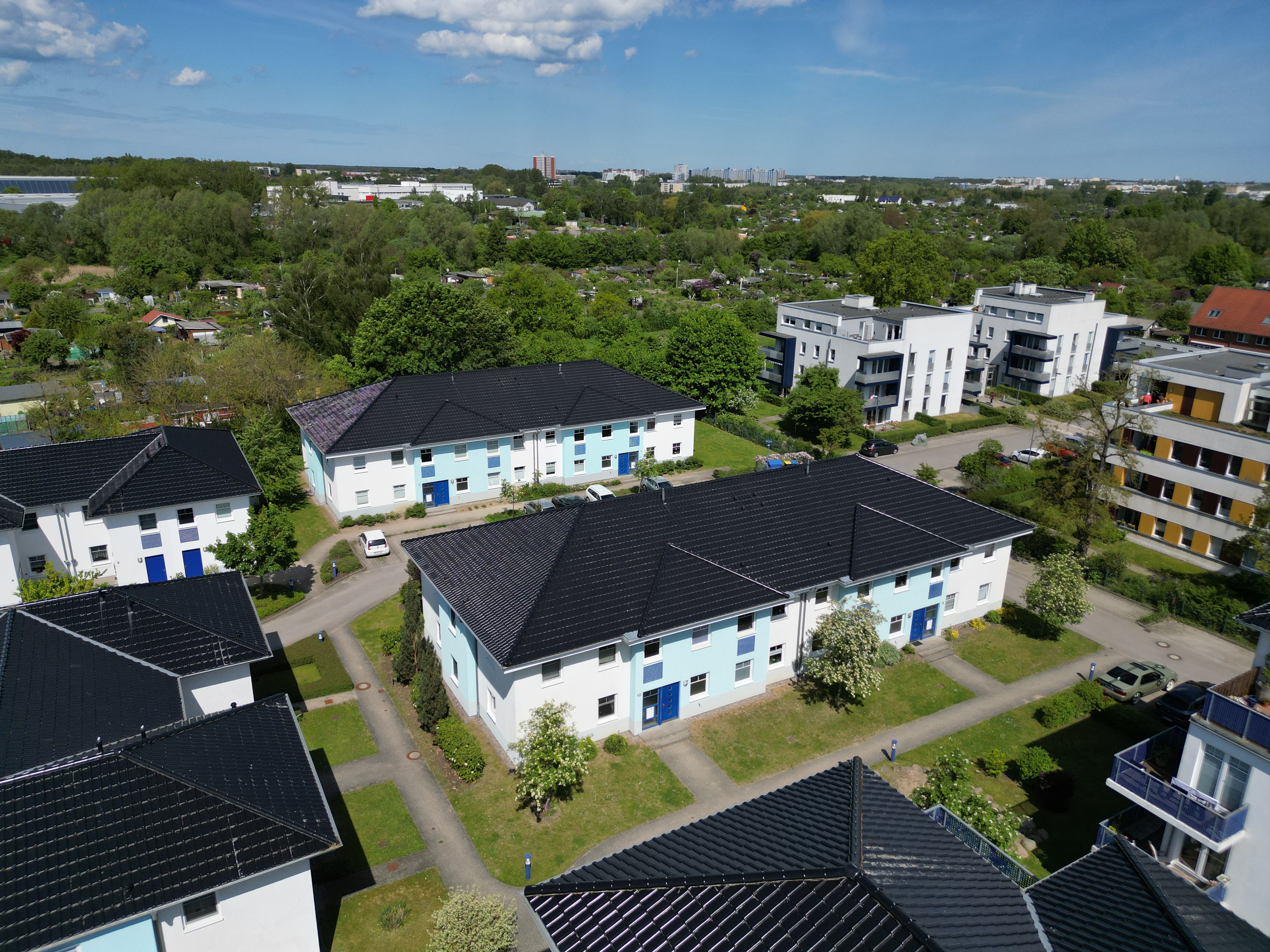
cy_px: 476
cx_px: 635
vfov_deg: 56.8
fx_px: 881
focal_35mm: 24
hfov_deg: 71.6
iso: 110
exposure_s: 1/5000
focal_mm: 6.72
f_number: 1.7
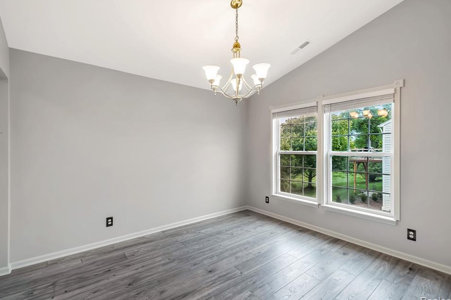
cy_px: 148
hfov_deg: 96.8
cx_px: 227
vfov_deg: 73.7
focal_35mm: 16
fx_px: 200
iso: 400
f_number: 7.1
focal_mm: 10
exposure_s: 1/100
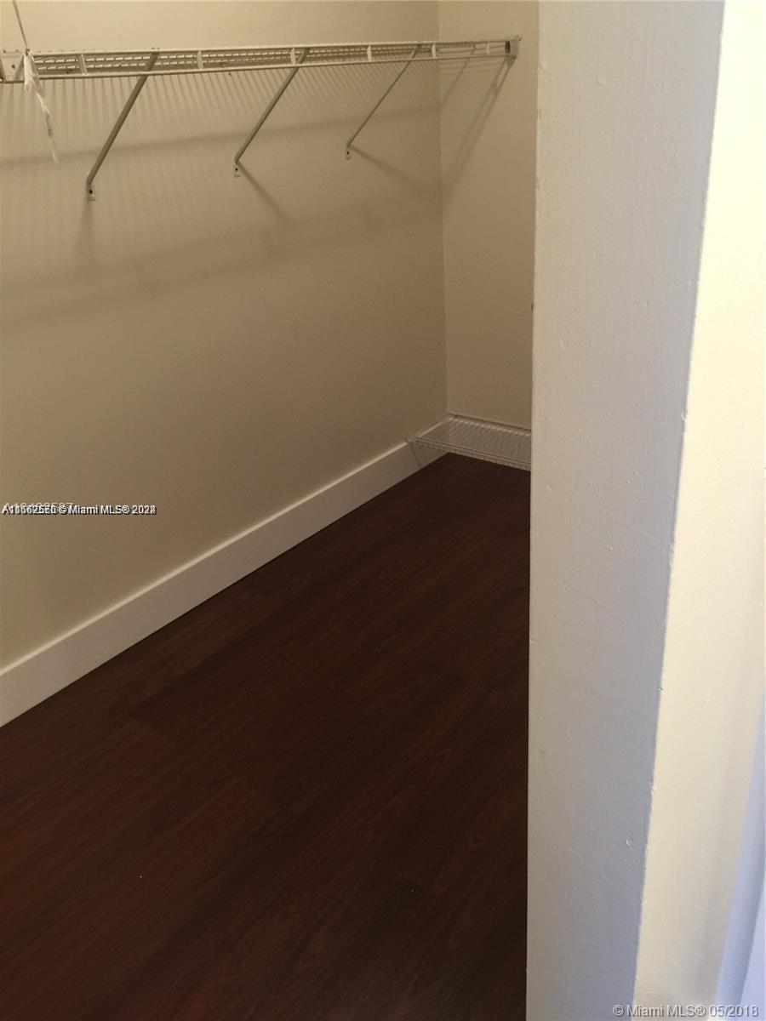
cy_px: 510
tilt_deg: -25.6
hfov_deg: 48.2
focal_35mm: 29
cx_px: 383
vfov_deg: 61.7
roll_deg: +4.7
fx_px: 856
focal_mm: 4.15
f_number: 2.2
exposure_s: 1/15
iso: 64
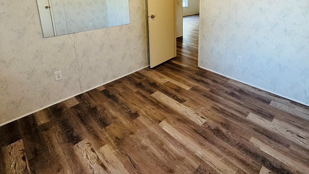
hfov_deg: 82.9
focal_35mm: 21
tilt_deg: -13.4
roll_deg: -0.1
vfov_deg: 49.7
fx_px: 172
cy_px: 29
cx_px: 184
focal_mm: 2.22
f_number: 2.2
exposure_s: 1/120
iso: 160
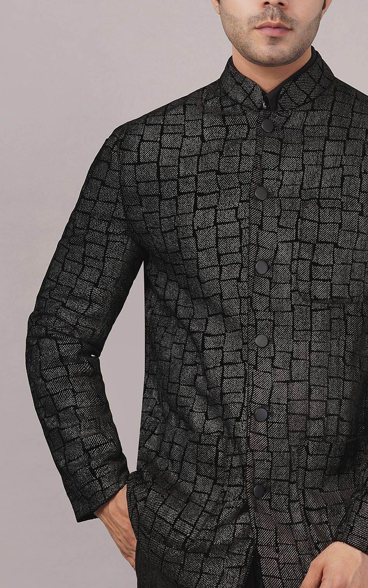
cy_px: 293
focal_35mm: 117
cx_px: 261
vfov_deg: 17.8
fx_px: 1878
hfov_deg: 11.2
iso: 125
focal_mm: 77
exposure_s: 1/100
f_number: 9
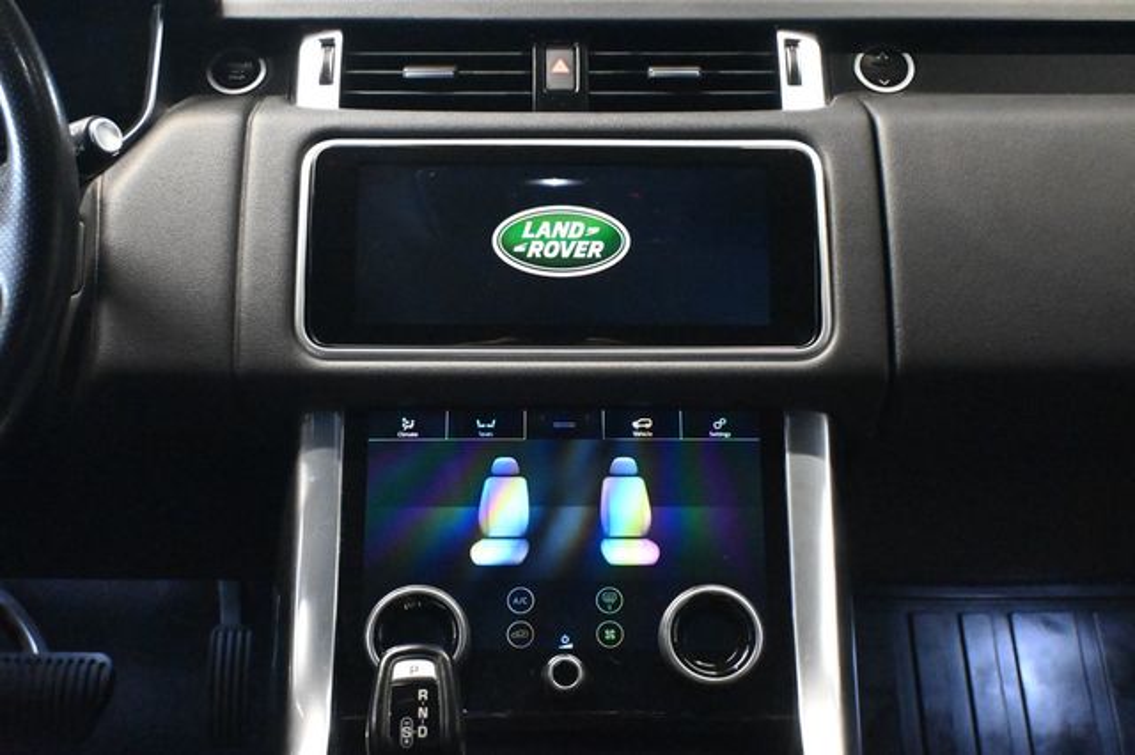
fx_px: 1560
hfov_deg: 40.0
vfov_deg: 27.2
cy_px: 378
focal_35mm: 50
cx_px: 568
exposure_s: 1/50
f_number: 5
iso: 12800
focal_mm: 33
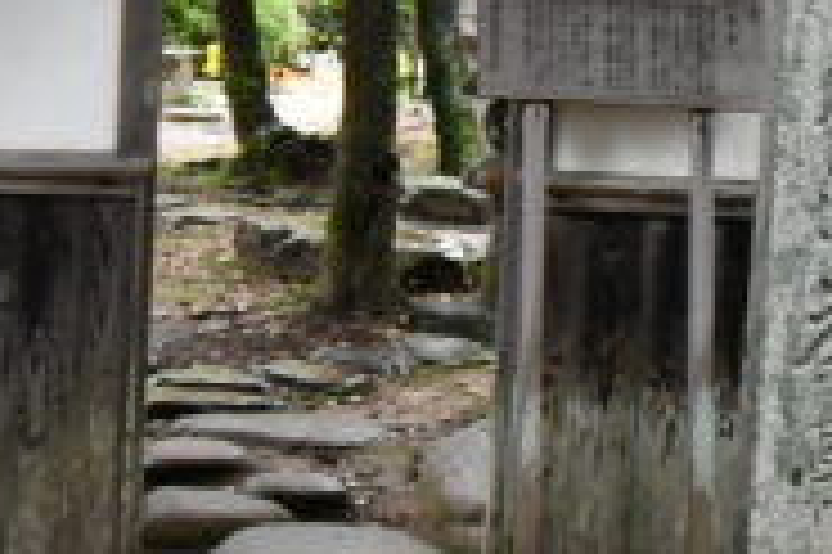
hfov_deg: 24.4
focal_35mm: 83
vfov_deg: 16.2
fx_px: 1916
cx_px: 558
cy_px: 74
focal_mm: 10
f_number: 4.5
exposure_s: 1/125
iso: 1800
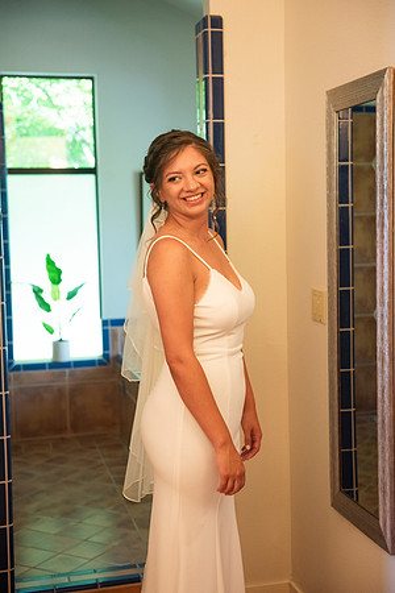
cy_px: 296
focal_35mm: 52
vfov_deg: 38.2
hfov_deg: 26.0
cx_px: 198
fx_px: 856
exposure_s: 1/125
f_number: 3.2
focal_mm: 52
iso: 1250
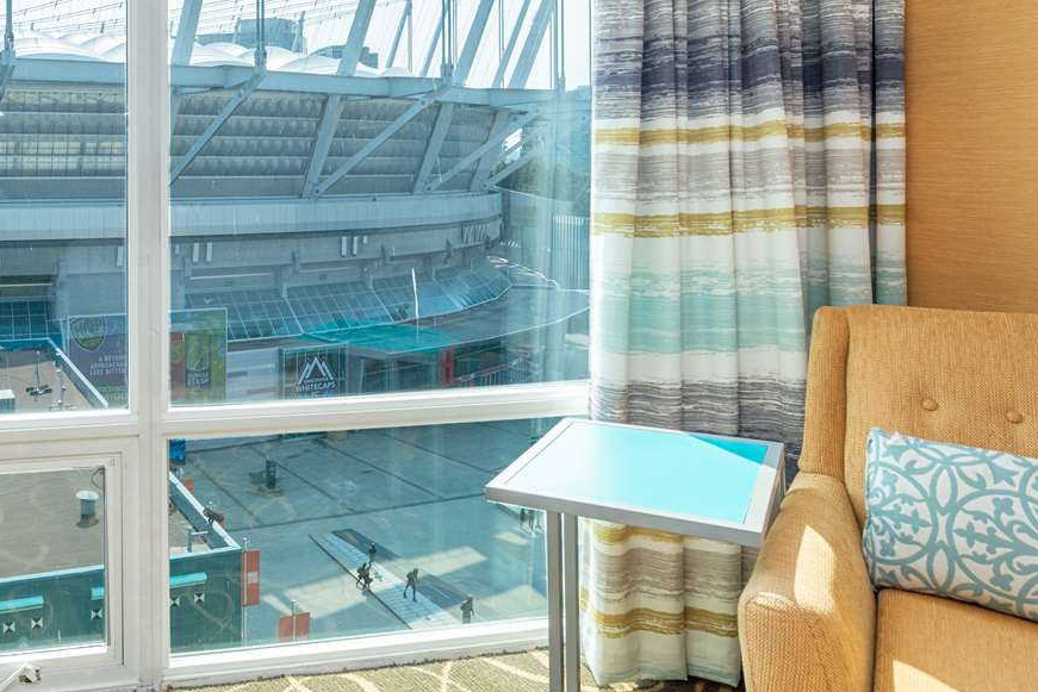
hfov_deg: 55.8
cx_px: 201
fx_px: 894
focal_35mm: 31
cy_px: 177
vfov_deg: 41.2
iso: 200
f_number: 8
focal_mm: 18
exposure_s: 1/400
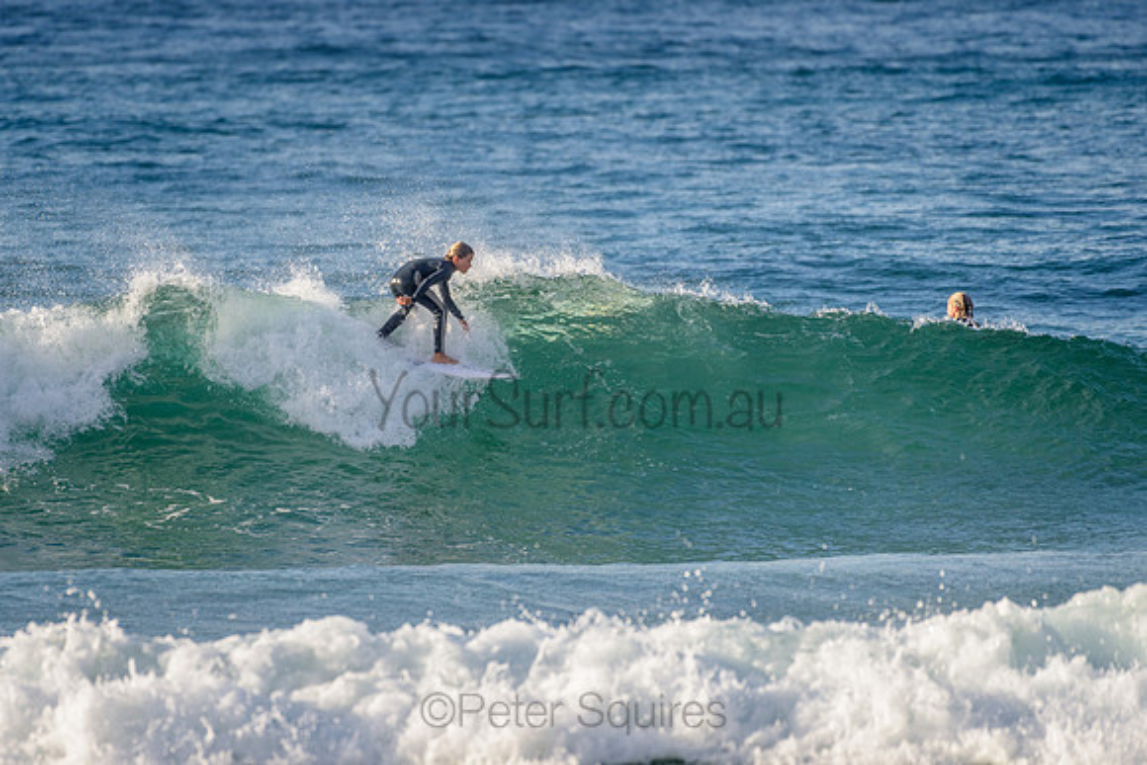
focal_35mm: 613
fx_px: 19533
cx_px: 444
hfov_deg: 3.4
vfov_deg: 2.2
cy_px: 388
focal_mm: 500
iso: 200
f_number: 5.6
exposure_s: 1/1250
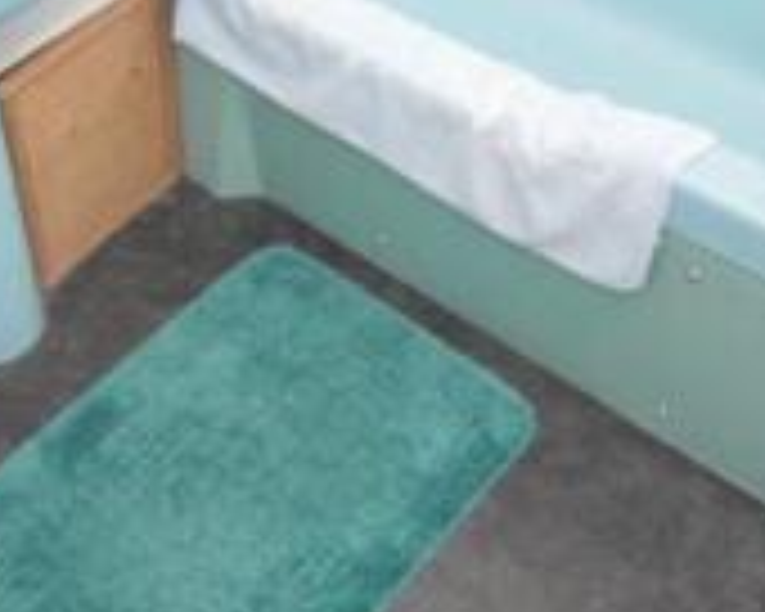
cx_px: 256
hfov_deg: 31.3
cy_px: 112
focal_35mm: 60
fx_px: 1354
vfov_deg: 25.0
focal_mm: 11
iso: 2500
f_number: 4.2
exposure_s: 1/60
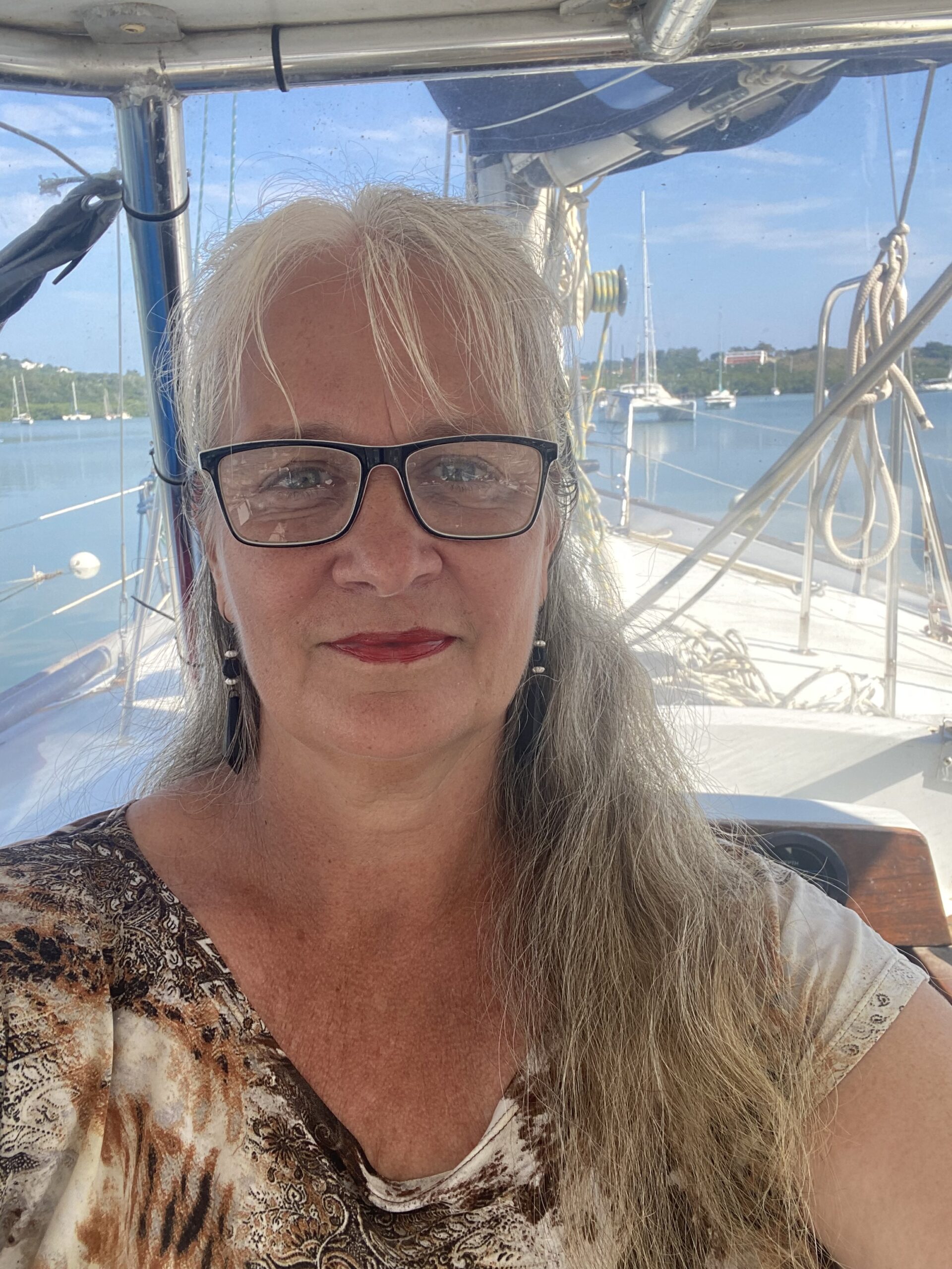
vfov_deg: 60.0
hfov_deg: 46.8
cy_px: 634
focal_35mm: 30
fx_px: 1100
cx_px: 476
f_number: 2.2
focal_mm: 2.71
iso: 25
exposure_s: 1/203
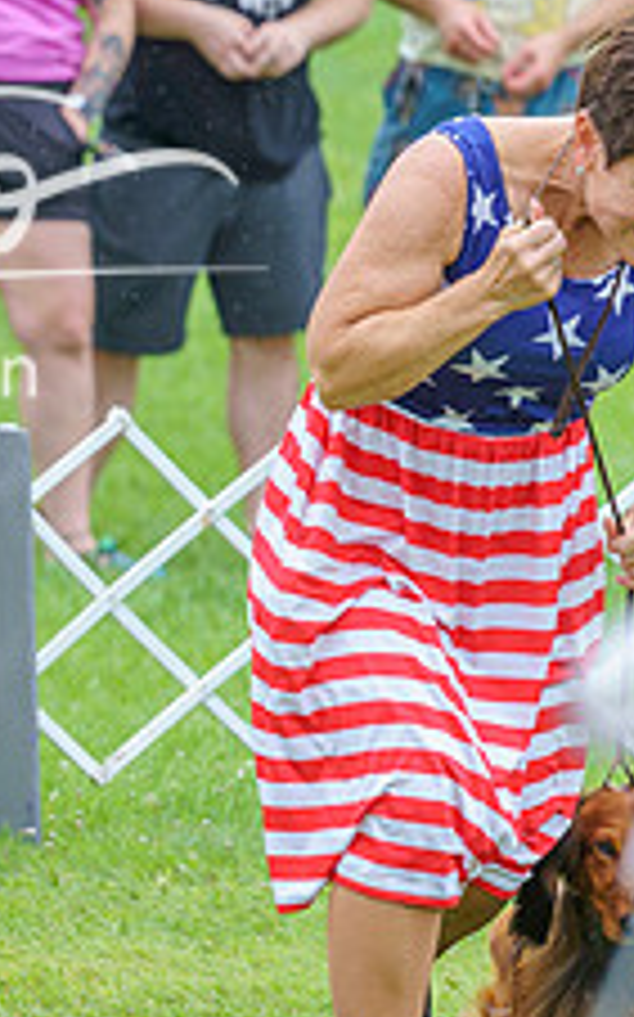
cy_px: 511
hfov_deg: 2.5
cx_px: -522
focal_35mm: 524
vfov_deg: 4.0
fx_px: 14505
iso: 400
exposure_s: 1/800
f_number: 5
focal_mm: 200
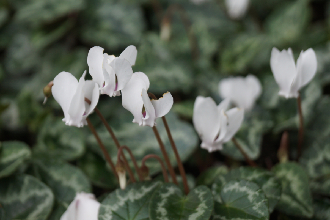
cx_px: 165
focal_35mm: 82
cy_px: 110
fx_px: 756
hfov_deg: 24.6
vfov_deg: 16.6
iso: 320
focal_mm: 55
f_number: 5.6
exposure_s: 1/160
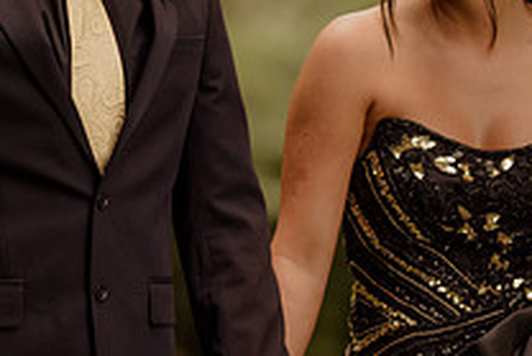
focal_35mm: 237
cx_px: -46
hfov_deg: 8.6
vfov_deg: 5.8
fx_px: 3505
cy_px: 35
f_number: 1.4
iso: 400
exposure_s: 1/1600
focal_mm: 85
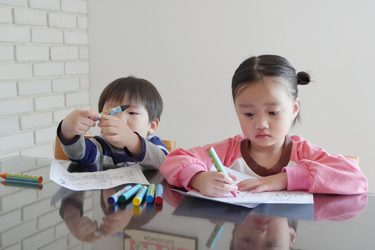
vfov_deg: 27.3
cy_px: 125
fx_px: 516
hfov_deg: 40.0
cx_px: 188
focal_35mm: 50
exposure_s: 1/160
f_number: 5.6
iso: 1250
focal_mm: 33
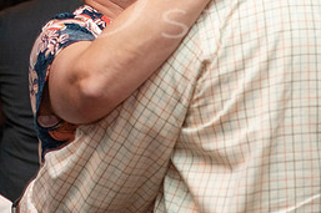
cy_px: -9
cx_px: 109
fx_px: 1408
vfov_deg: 8.6
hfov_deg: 13.0
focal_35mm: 158
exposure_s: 1/60
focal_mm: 70
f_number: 4
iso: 3200
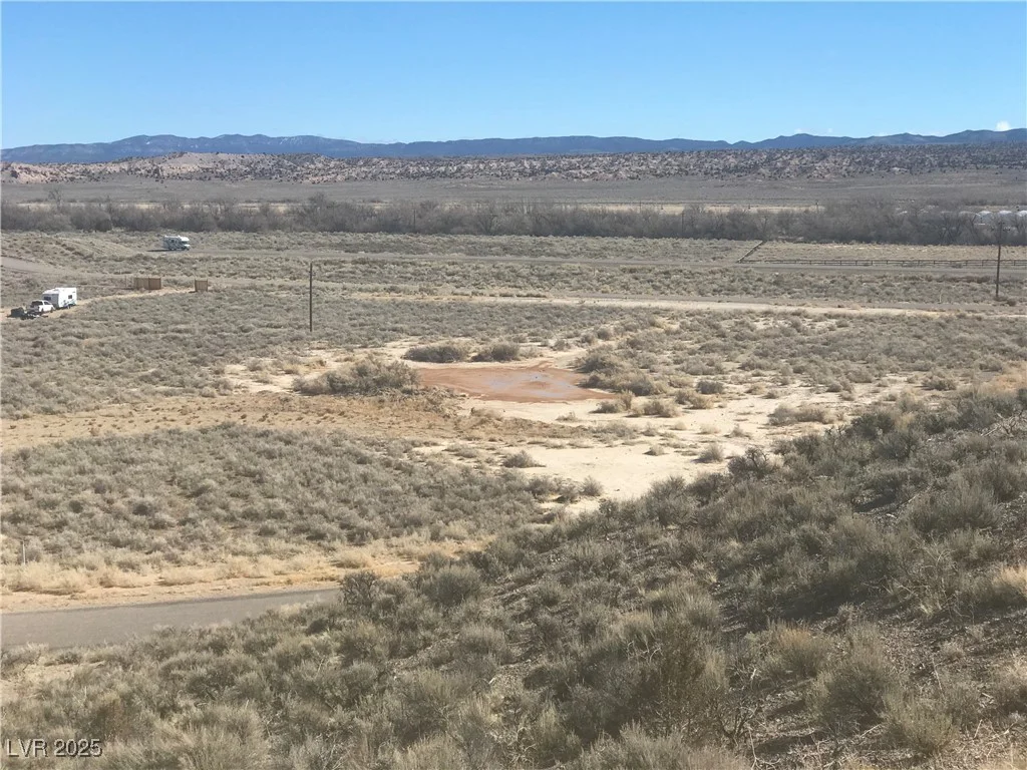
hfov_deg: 33.8
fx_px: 1691
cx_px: 514
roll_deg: +0.5
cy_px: 385
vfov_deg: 25.7
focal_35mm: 57
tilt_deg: -7.8
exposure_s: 1/1259
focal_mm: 6.6
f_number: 2.8
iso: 20
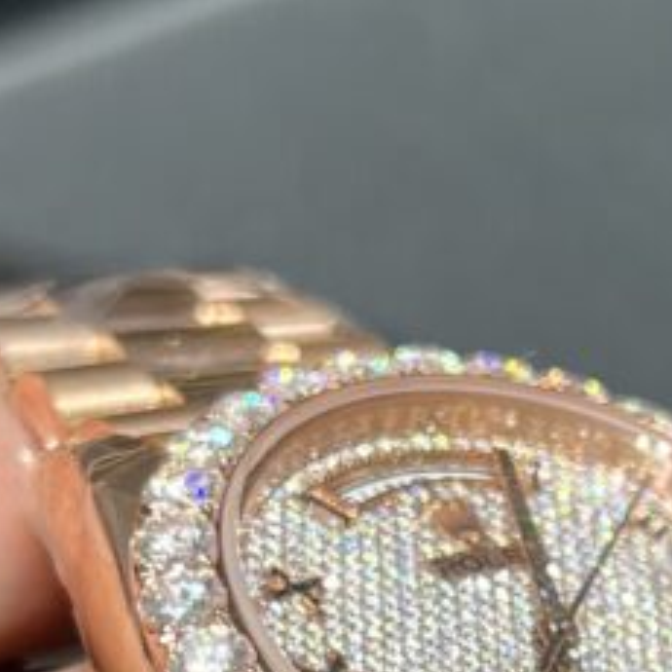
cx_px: 596
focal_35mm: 80
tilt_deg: -48.8
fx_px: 1757
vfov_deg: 20.0
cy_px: 862
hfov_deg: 21.2
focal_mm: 5.7
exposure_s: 1/100
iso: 40
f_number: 1.5
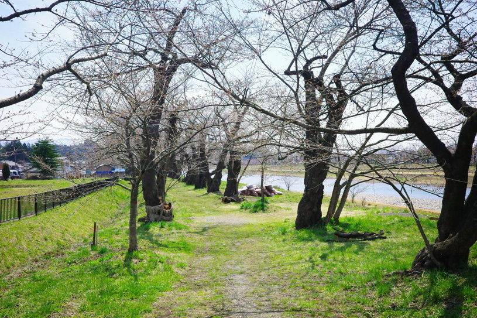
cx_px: 238
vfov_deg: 33.4
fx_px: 530
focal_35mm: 40
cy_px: 159
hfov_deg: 48.5
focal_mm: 26
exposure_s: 1/2500
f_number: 6.3
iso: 5000
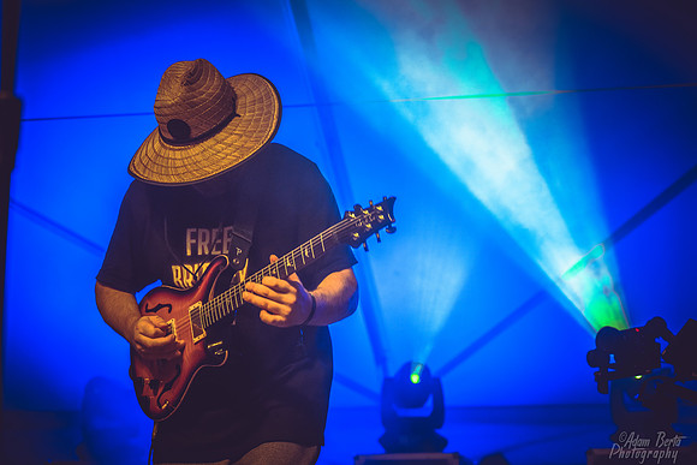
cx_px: 348
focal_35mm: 75
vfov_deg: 18.2
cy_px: 232
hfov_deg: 27.0
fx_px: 1452
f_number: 4.5
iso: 1600
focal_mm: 75
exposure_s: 1/100
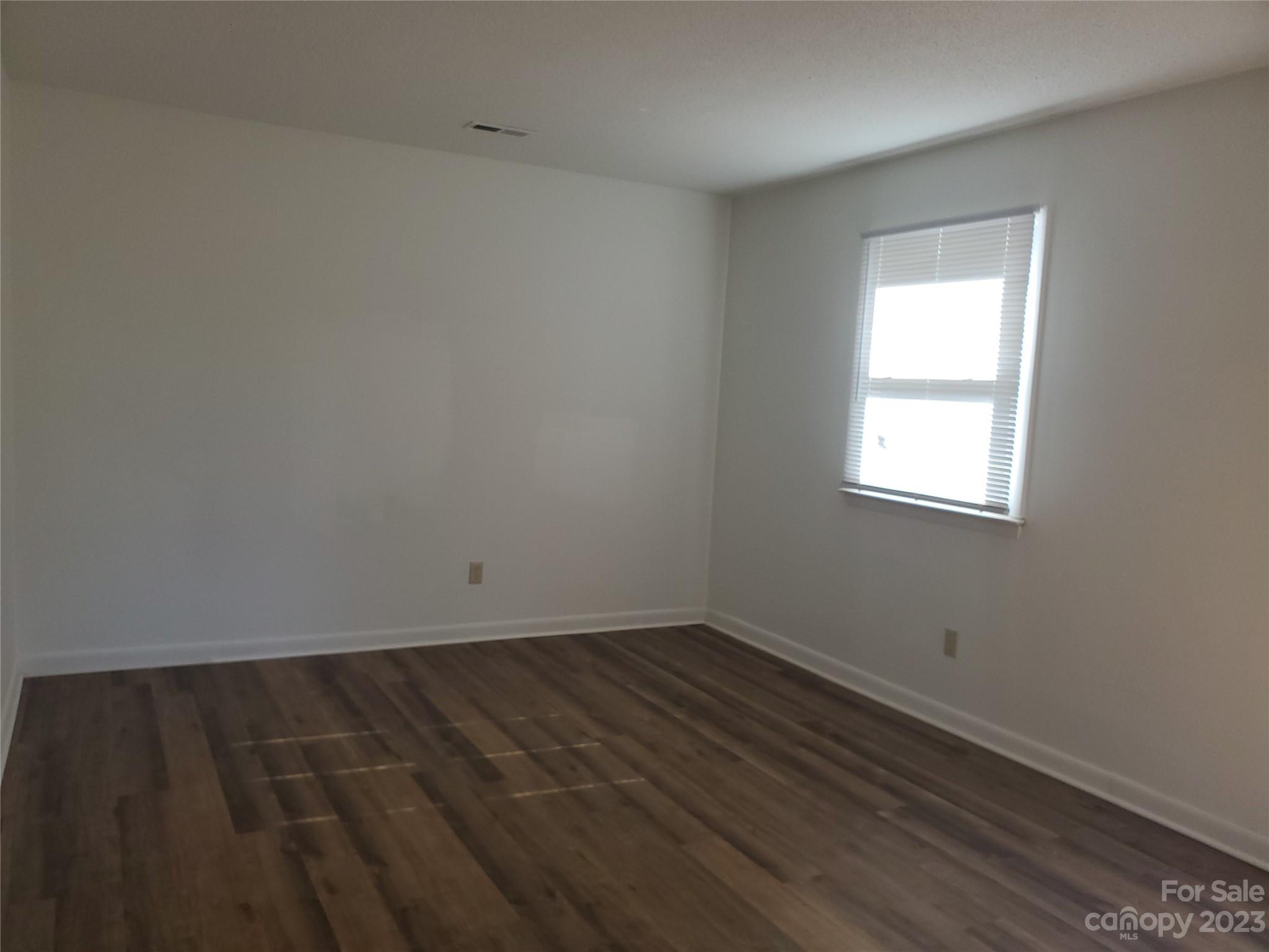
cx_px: 634
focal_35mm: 26
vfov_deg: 53.1
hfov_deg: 67.3
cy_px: 476
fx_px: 953
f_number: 2.4
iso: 64
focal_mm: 4.3
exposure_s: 1/120
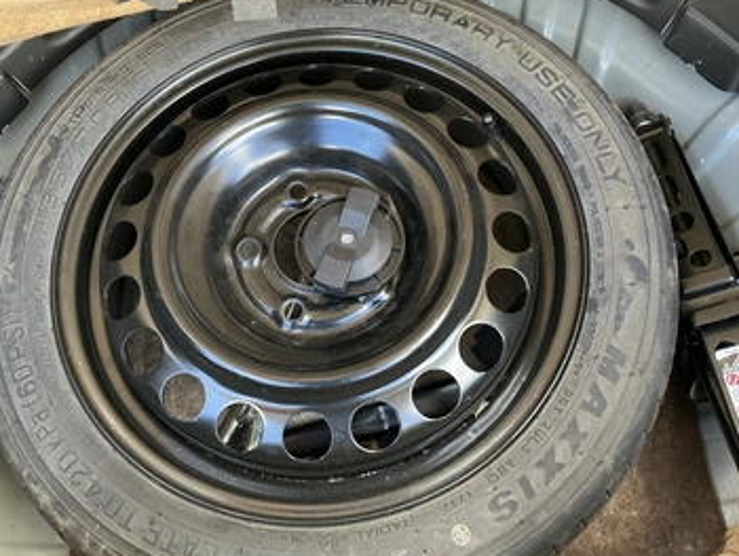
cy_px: 273
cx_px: 353
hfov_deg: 56.8
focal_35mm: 32
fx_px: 684
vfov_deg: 44.2
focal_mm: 3
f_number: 1.8
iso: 100
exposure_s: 1/60
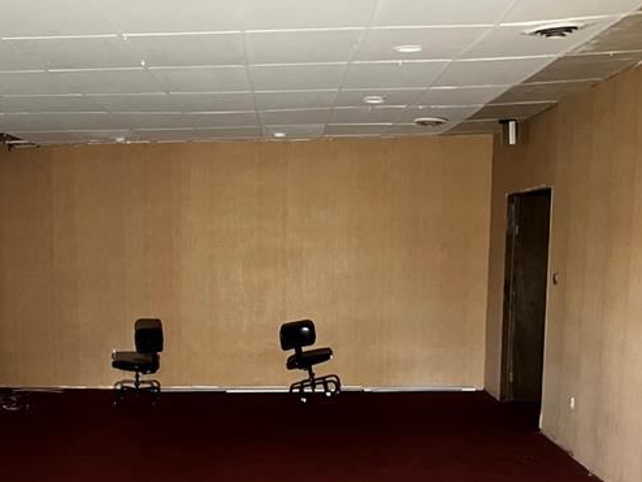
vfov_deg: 24.7
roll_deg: +0.4
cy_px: 414
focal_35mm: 58
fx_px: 1076
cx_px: 192
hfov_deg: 32.8
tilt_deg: -8.6
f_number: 1.8
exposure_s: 1/27
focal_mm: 3.99
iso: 640
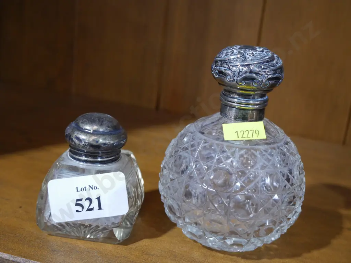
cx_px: 176
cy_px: 132
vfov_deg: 29.1
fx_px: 507
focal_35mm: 50
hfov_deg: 38.2
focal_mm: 25
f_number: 5.3
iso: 2000
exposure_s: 1/60
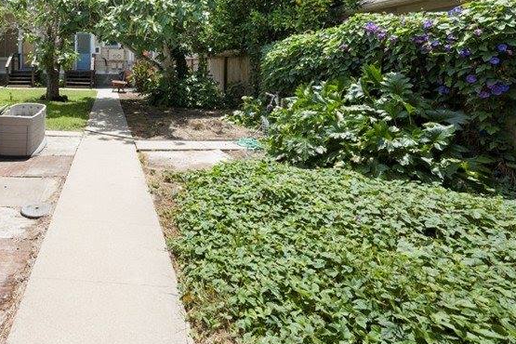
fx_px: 344
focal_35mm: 24
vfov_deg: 49.5
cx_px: 108
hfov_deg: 67.3
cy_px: 61
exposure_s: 1/1600
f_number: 7.1
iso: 640
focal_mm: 13
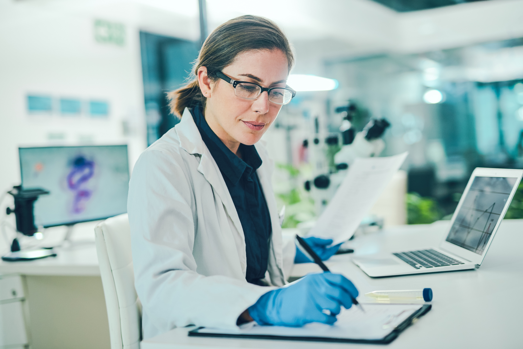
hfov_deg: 39.6
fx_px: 727
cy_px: 174
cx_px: 262
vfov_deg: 27.0
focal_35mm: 50
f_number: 1.8
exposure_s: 1/200
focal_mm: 50
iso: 400
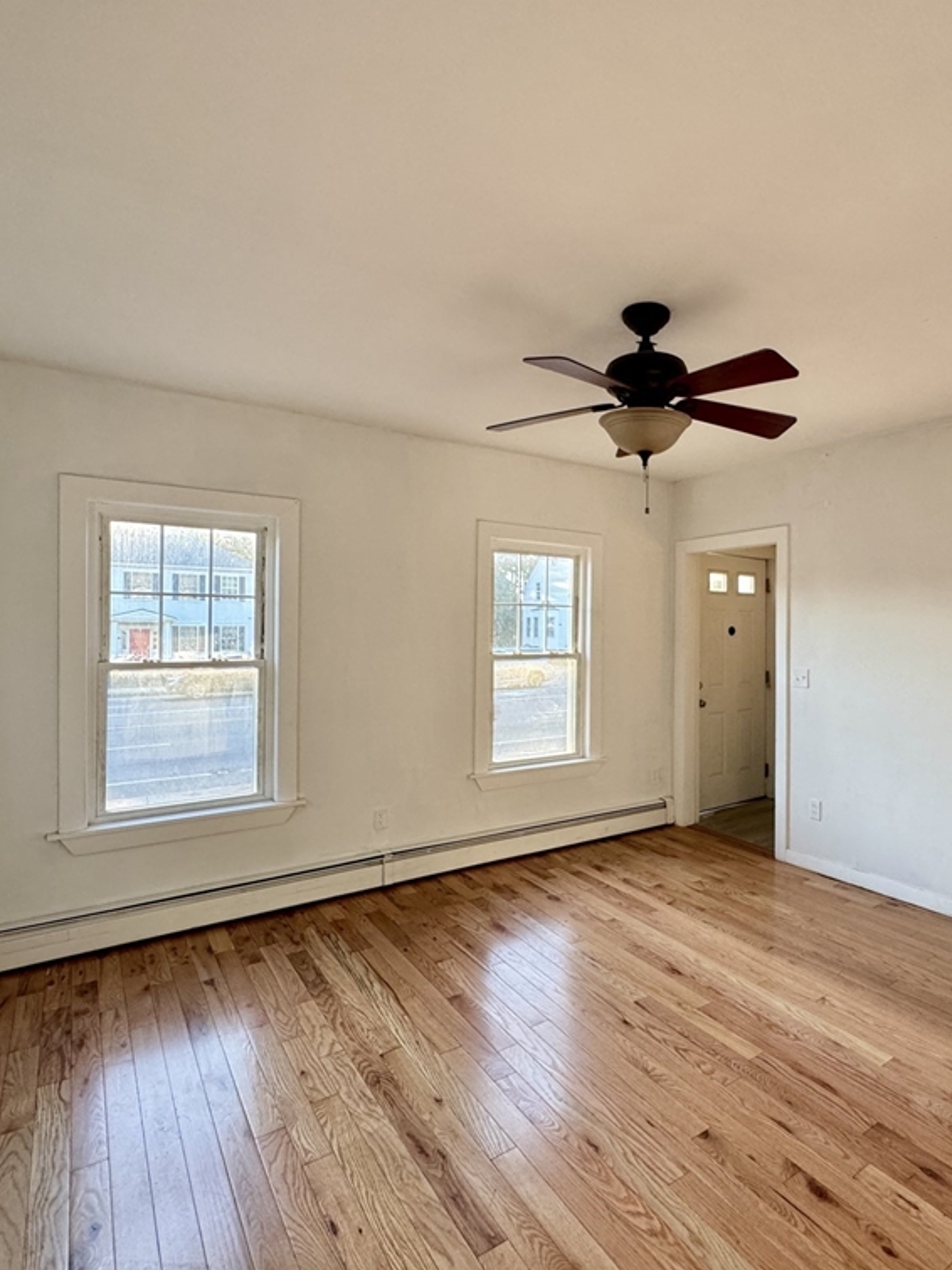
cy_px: 627
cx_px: 592
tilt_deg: -0.2
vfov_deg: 84.7
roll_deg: -0.3
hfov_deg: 67.7
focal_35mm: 19
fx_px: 697
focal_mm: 2.22
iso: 250
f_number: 2.2
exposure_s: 1/120
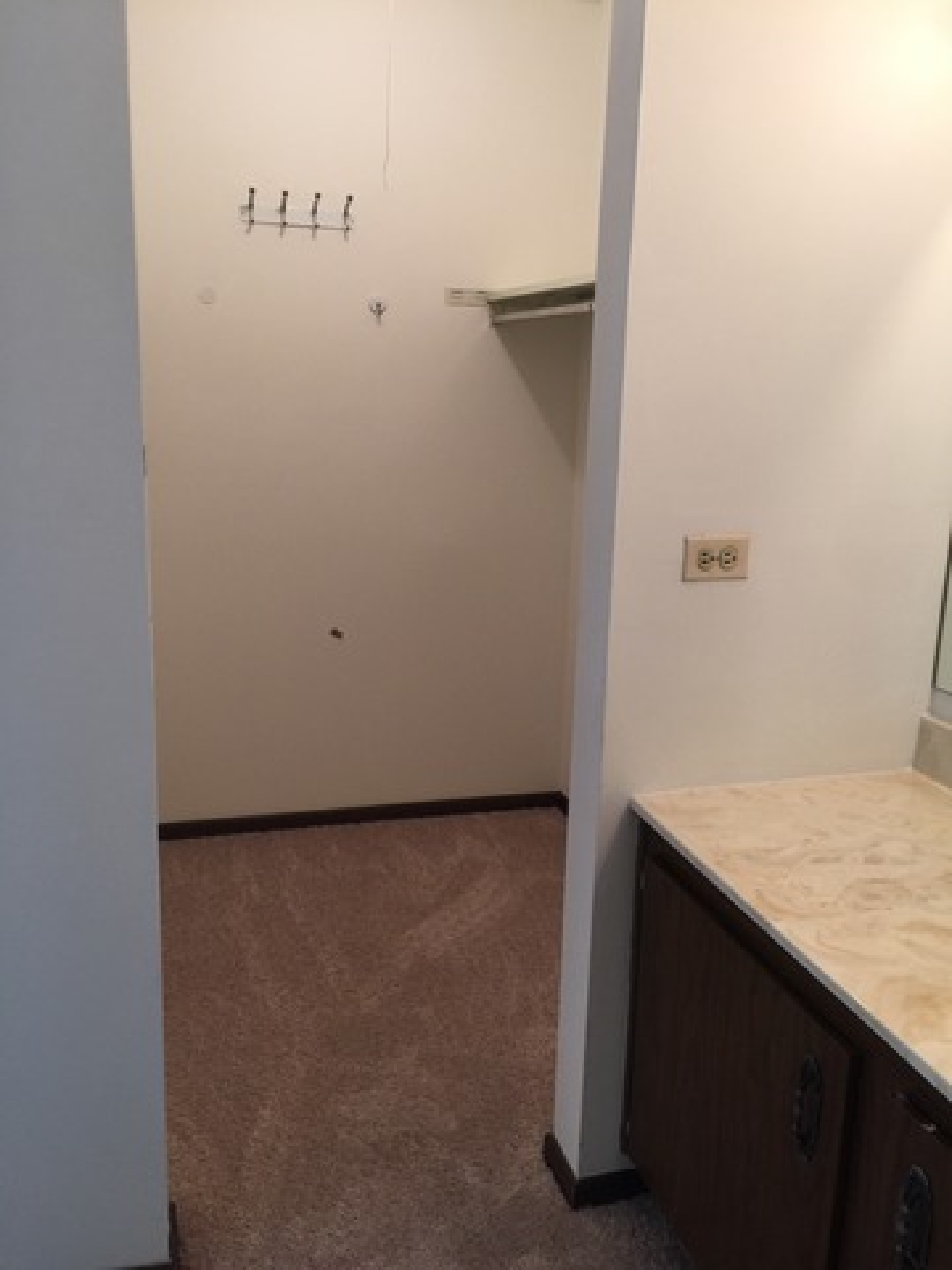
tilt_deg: -12.6
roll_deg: -1.9
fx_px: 1063
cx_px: 476
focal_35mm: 29
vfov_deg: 61.7
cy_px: 635
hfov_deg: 48.2
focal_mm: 4.15
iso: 50
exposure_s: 1/30
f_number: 2.2
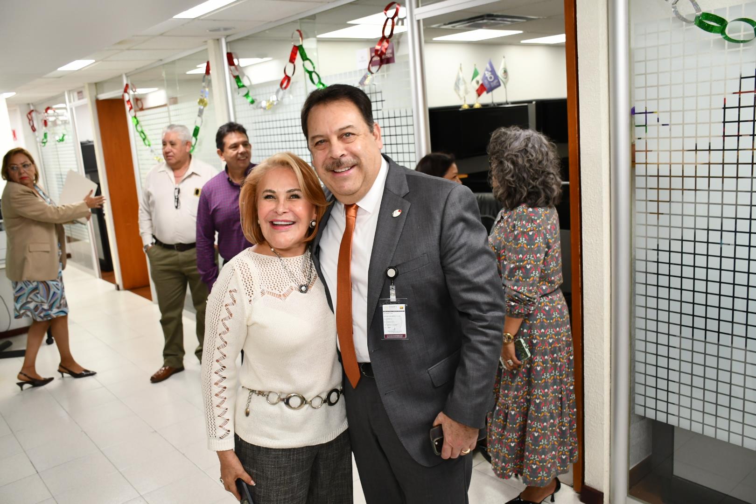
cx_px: 378
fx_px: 630
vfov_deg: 43.6
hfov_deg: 61.9
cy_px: 252
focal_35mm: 30
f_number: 4
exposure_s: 1/60
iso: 720
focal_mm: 20
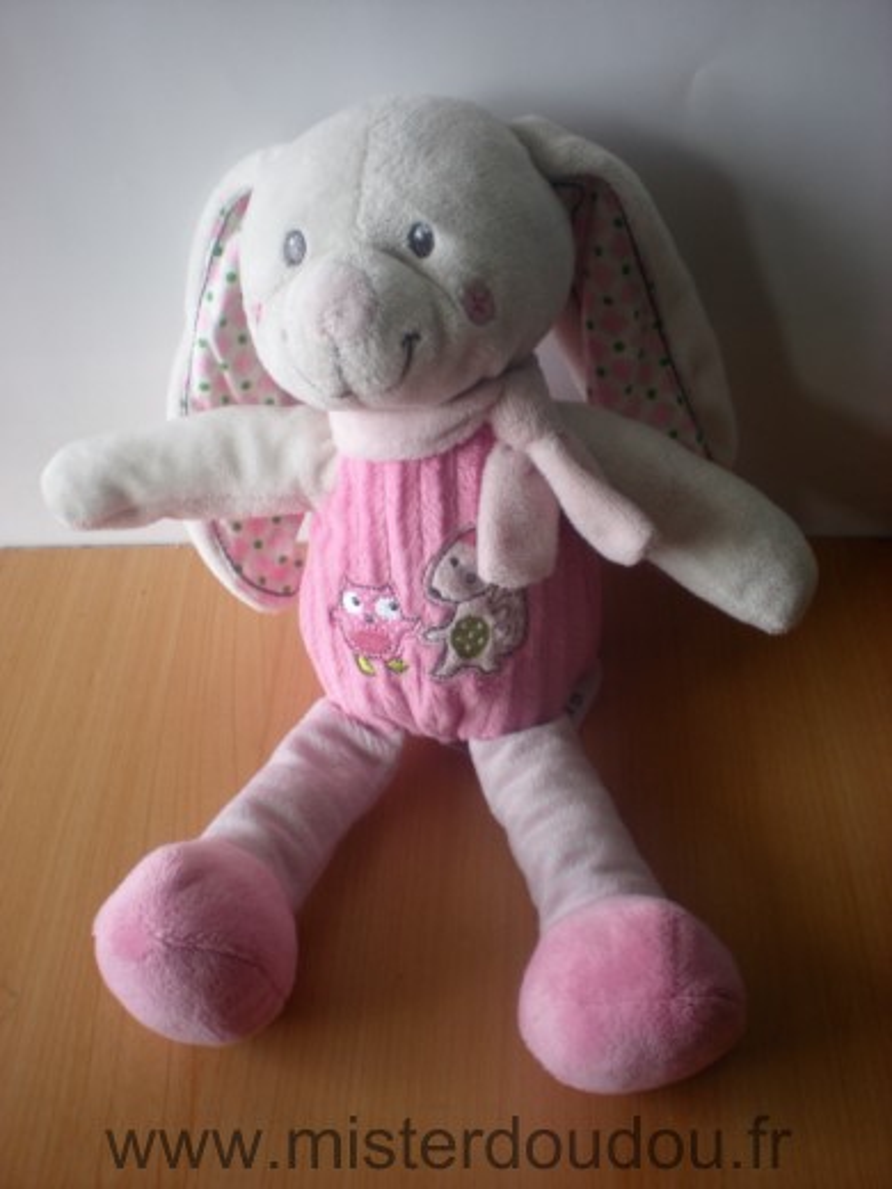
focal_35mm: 38
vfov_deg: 49.0
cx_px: 446
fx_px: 1306
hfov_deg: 37.7
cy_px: 594
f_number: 3.1
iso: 79
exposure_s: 1/62.1
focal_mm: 6.3
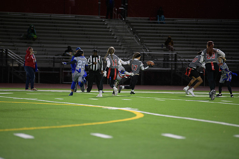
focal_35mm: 180
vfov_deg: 7.6
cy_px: 80
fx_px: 1195
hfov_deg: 11.4
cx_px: 120
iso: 1000
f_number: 2.8
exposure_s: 1/200
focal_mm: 180
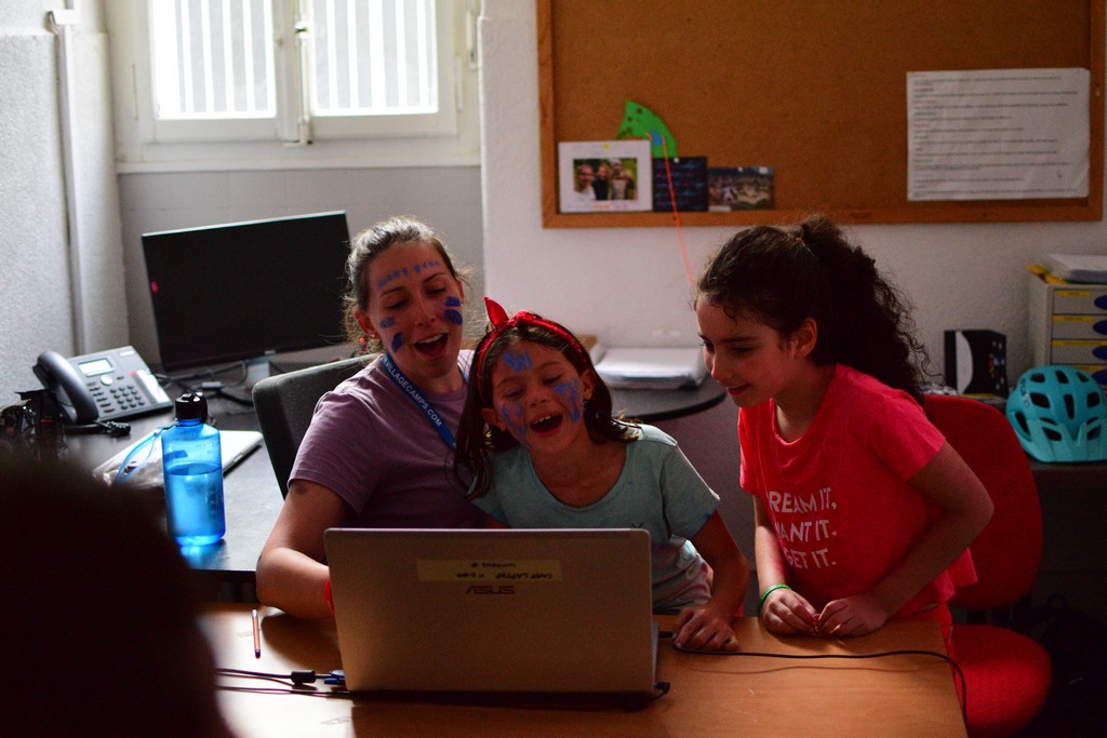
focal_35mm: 52
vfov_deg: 25.8
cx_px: 554
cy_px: 369
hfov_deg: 37.8
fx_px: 1614
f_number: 1.8
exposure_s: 1/250
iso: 3200
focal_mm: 35
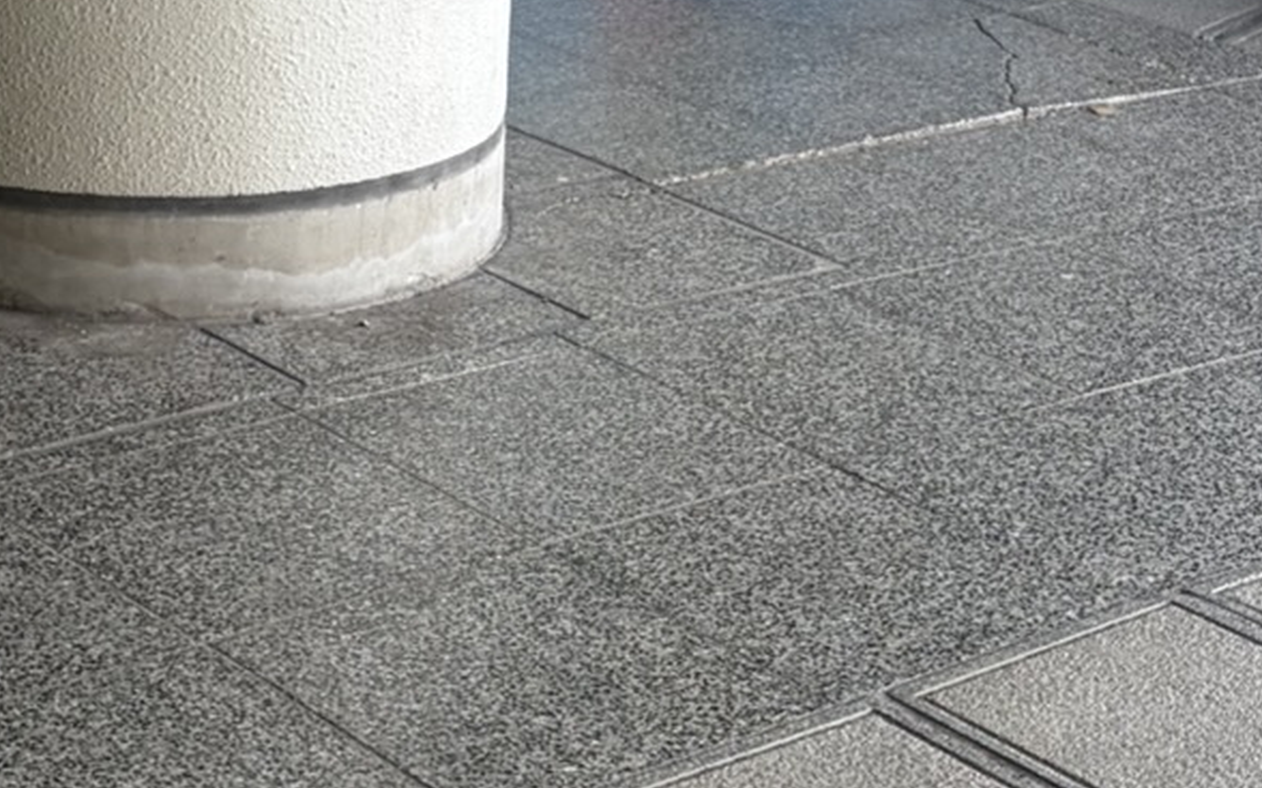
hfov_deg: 21.6
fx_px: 3301
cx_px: 522
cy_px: 380
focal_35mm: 96
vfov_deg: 13.6
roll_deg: -3.6
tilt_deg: -21.1
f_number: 1.6
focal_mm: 5.96
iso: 40
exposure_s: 1/122
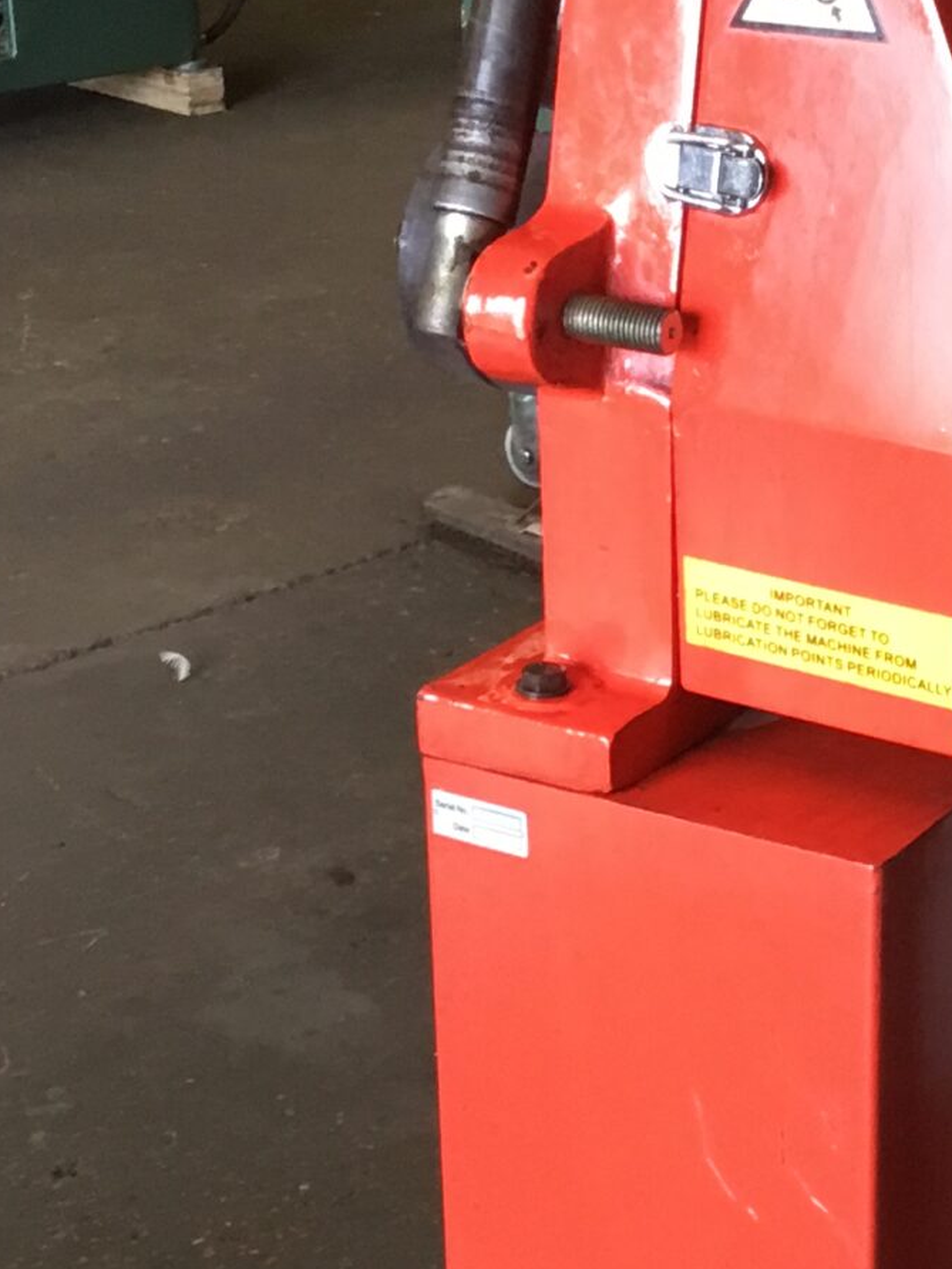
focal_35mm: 89
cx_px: 988
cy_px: 804
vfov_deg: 22.0
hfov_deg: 16.2
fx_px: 3264
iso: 64
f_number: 2.4
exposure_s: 1/33
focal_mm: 3.3
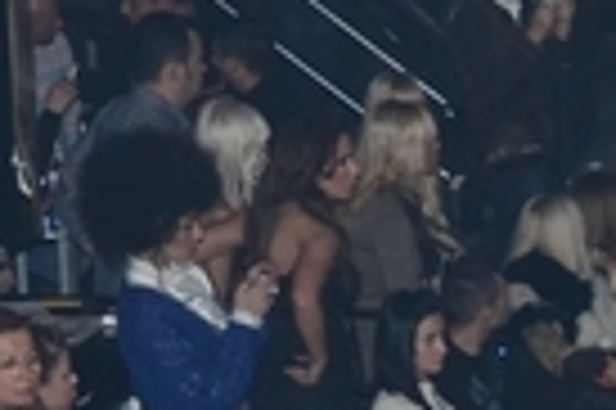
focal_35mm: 275
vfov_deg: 5.0
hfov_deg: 7.3
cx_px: 1144
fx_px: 4700
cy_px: 595
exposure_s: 1/125
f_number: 5.6
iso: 640
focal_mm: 32
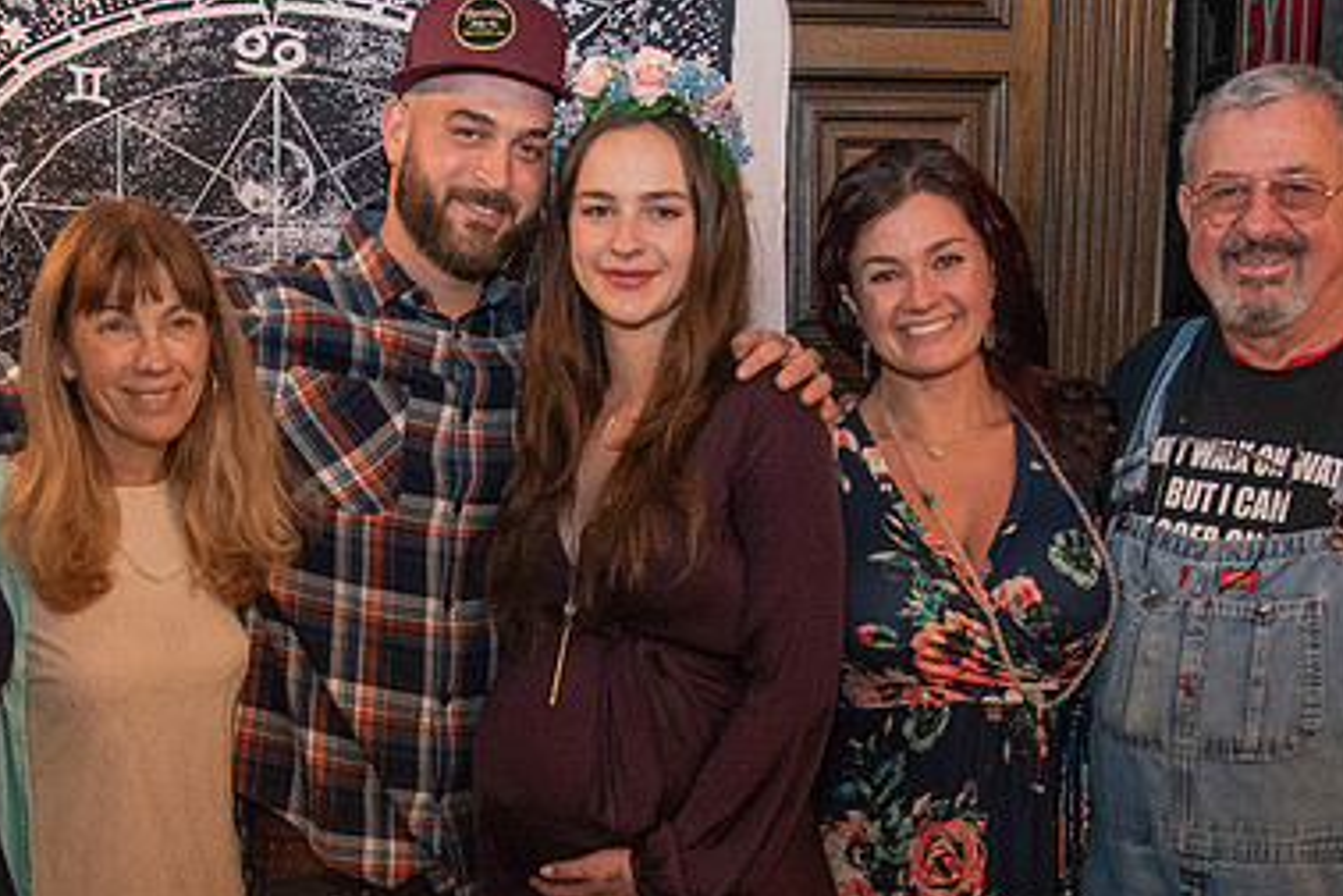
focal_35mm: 53
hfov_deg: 37.4
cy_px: 843
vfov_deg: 24.6
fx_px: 1977
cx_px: 549
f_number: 4
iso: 3200
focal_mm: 24
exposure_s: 1/200
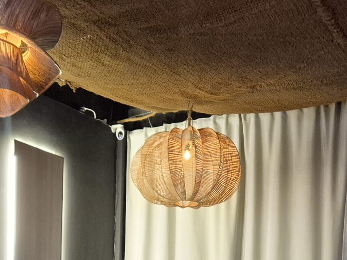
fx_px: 692
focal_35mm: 69
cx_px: 116
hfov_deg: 28.0
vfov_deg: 18.9
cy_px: 383
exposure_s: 1/100
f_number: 1.8
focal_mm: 5.4
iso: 1250
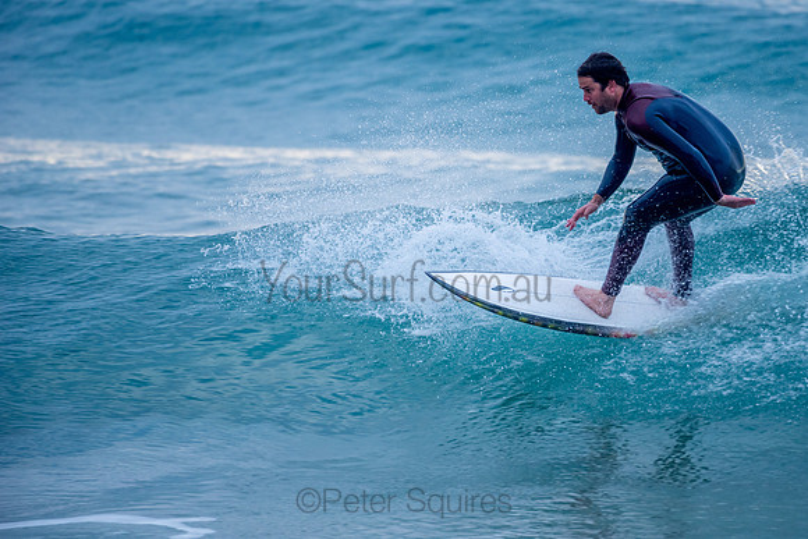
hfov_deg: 3.4
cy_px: 240
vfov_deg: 2.2
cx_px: 494
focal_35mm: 613
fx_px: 13764
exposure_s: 1/500
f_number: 5.6
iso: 500
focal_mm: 500
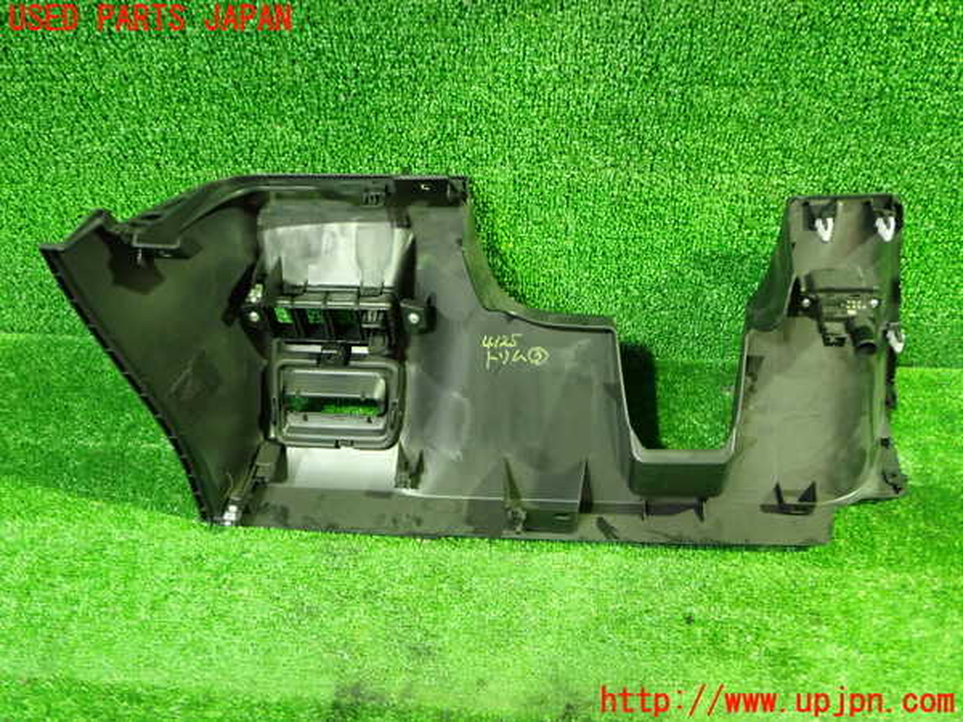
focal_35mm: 30
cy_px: 361
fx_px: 835
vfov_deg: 46.8
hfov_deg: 60.0
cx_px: 482
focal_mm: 5.4
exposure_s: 1/20
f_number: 2.3
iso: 800
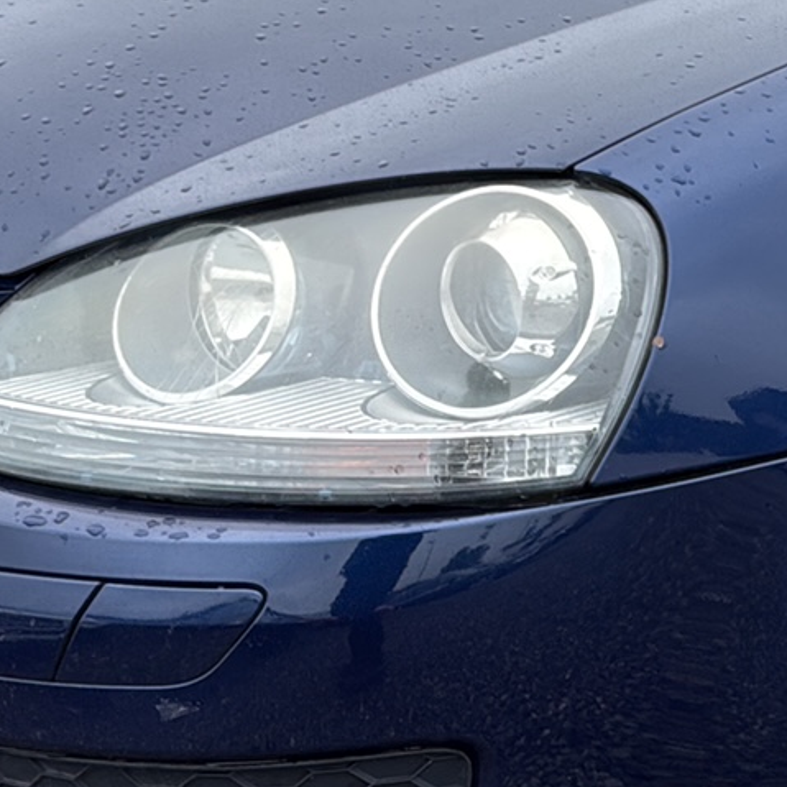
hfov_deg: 19.3
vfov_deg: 20.4
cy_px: 381
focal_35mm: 85
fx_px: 2186
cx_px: 933
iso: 80
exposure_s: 1/887
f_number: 1.78
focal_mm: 6.76
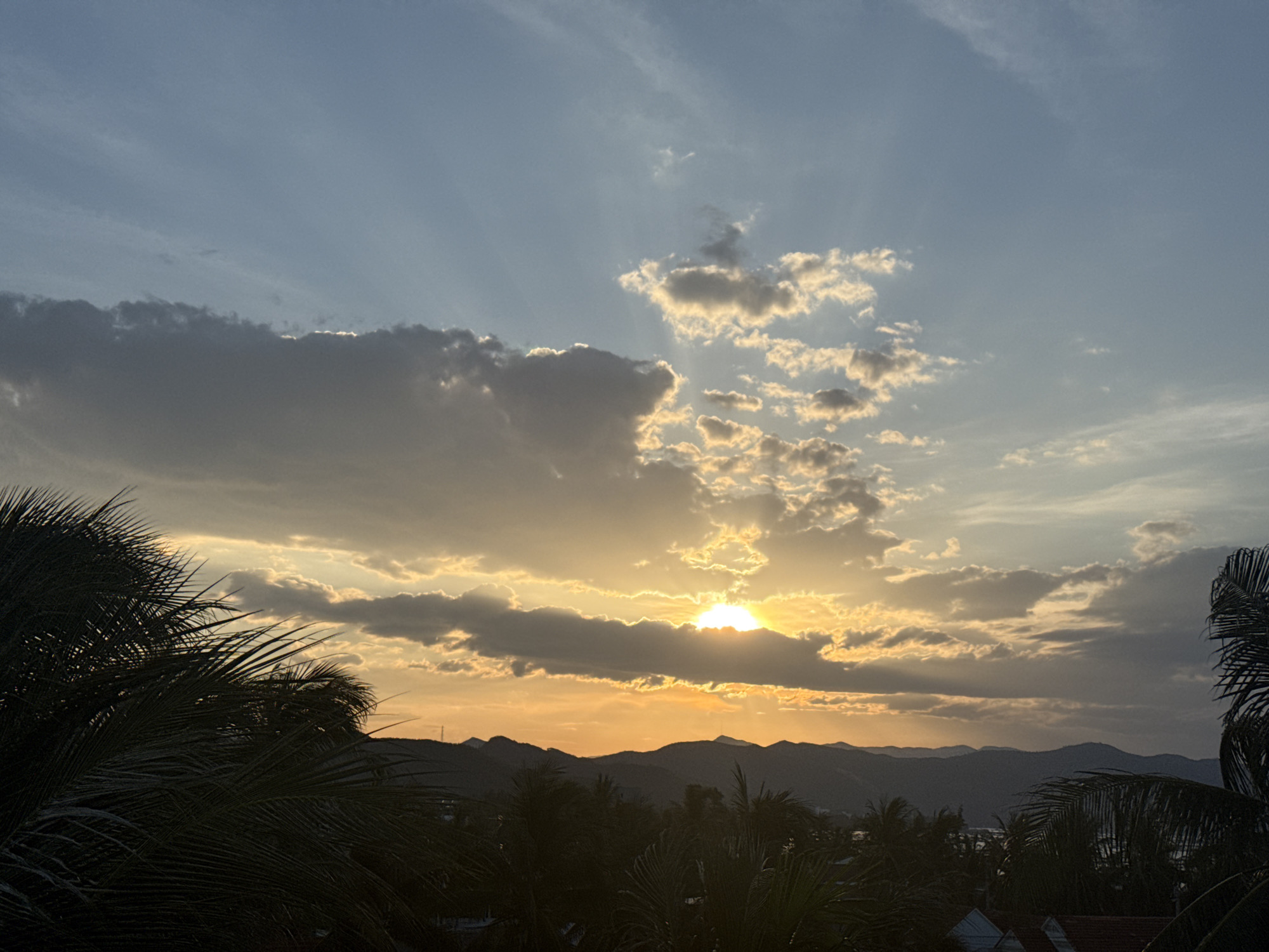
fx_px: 1760
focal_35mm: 48
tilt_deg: +10.5
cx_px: 634
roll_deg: -1.4
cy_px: 476
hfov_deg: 39.7
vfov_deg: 30.3
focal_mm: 6.76
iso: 64
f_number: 1.78
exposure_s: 1/6024
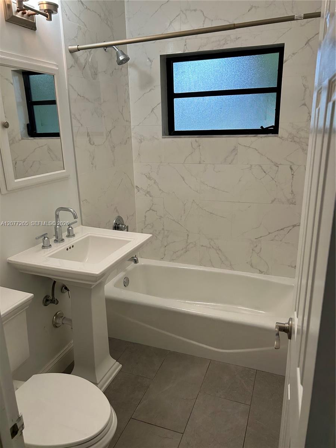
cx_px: 168
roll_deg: +1.5
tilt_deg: -15.9
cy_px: 224
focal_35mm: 26
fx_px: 336
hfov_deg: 53.1
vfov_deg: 67.3
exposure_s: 1/120
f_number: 1.5
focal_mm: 5.7
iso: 100
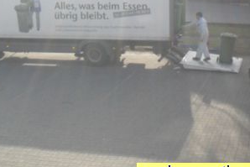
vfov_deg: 14.8
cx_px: 116
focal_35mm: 92
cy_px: 52
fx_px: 639
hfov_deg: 22.1
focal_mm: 11.7
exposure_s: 1/350
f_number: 11.8
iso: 800
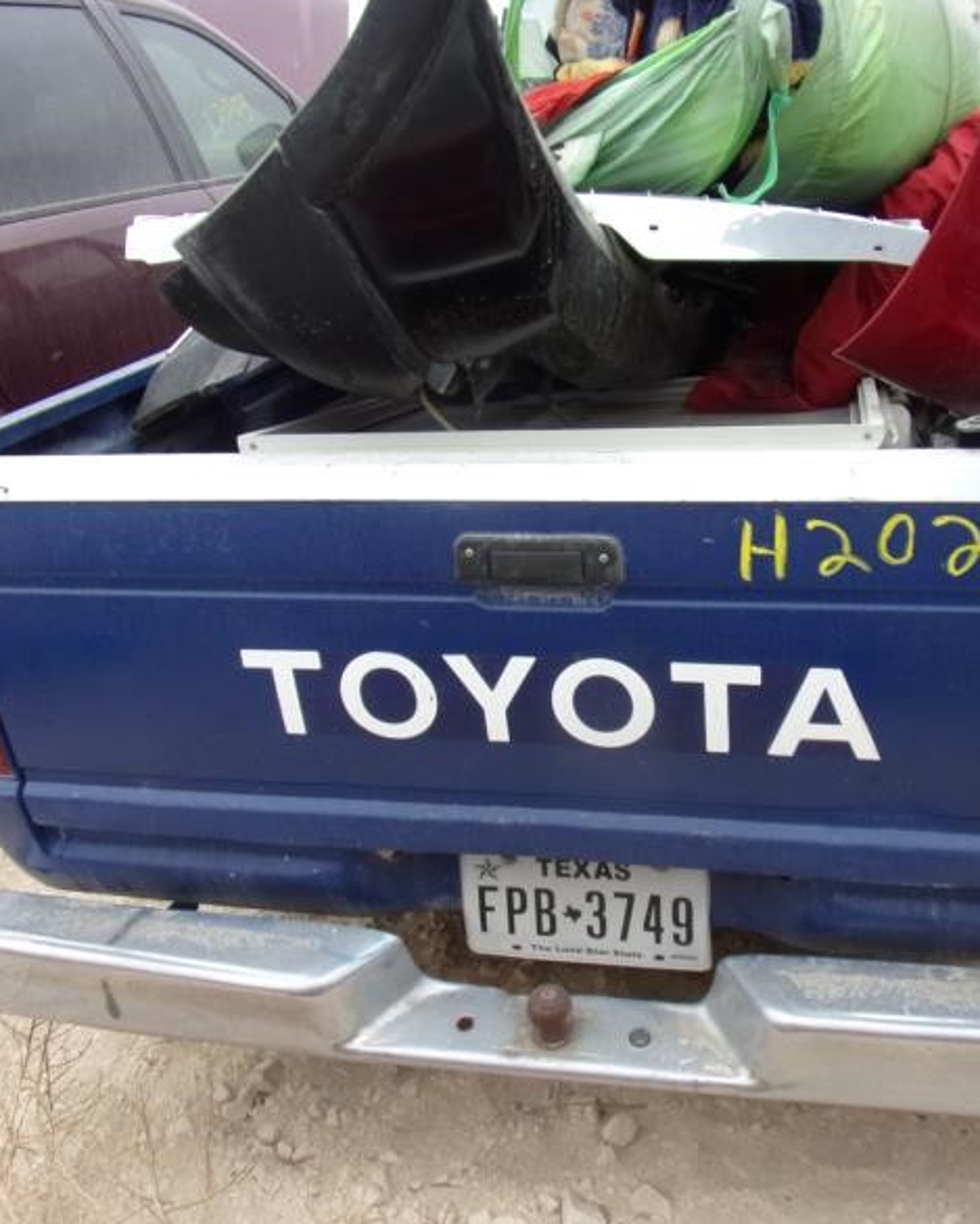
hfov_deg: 45.2
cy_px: 622
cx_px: 648
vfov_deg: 55.7
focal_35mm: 32
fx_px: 1160
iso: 80
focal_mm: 4.3
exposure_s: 1/170
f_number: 3.3
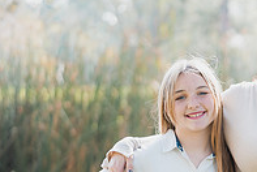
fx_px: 1051
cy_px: 174
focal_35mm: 147
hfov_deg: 13.5
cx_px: 314
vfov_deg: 9.3
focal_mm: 50
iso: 250
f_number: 1.4
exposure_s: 1/1600
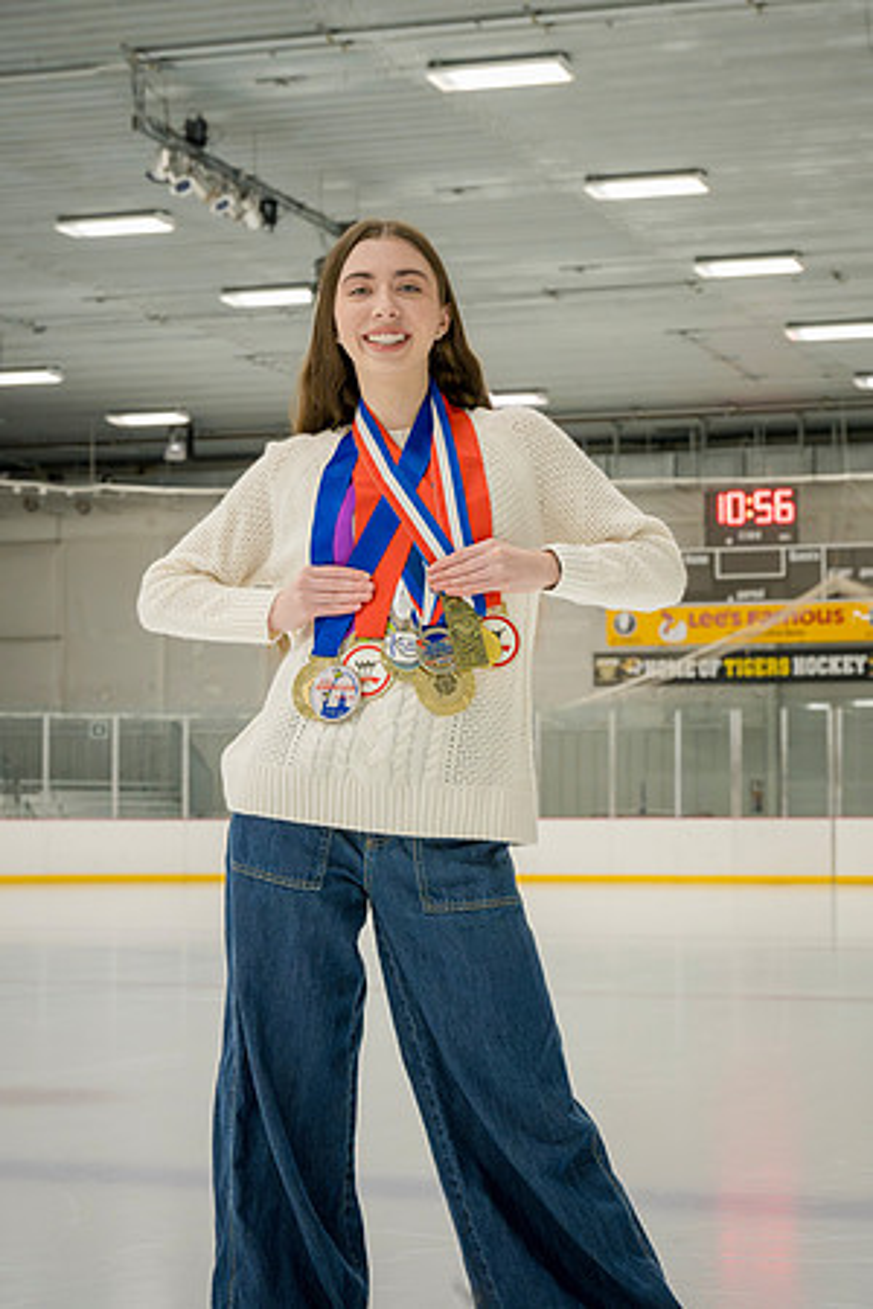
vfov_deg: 27.7
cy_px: 654
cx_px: 436
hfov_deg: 18.7
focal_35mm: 73
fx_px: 2655
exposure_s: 1/250
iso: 3200
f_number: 8
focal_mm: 73
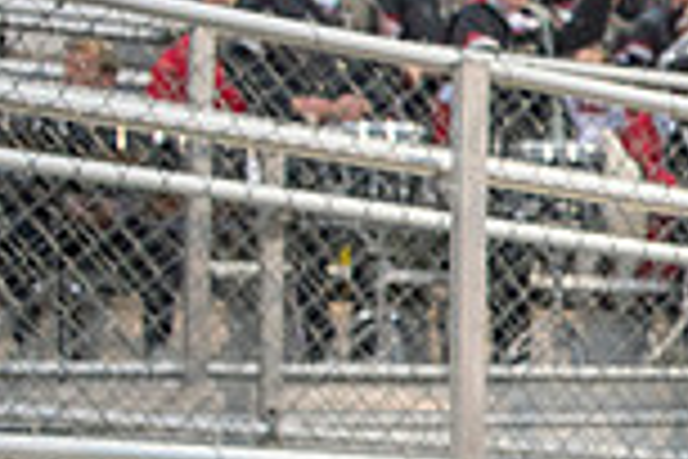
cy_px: 452
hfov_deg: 18.3
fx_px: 1739
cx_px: 1192
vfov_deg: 14.8
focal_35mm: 91
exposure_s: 1/800
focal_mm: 24
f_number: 3.2
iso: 2000
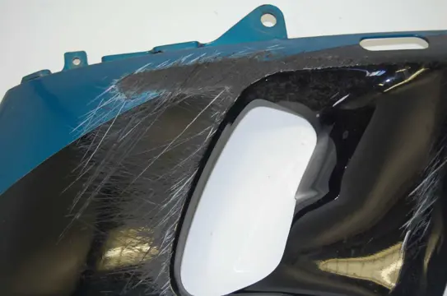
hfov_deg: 31.9
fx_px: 781
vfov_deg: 21.5
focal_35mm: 63
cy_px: 148
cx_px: 224
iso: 400
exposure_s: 1/60
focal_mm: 42
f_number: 5.3
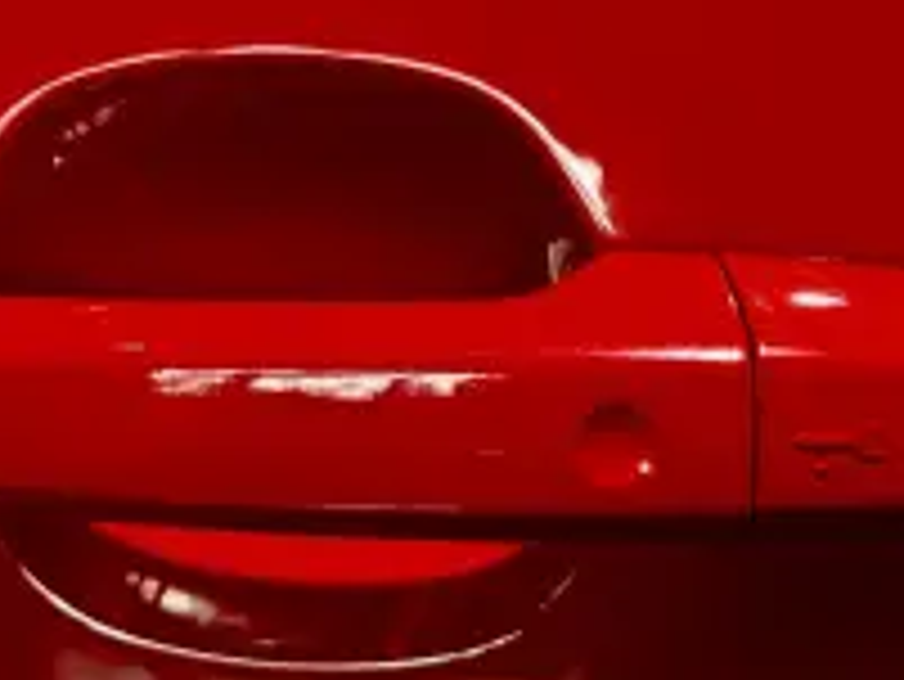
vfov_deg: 33.6
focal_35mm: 43
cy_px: 374
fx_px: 1124
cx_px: 720
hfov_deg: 42.0
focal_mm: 6.86
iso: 250
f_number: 1.78
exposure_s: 1/64
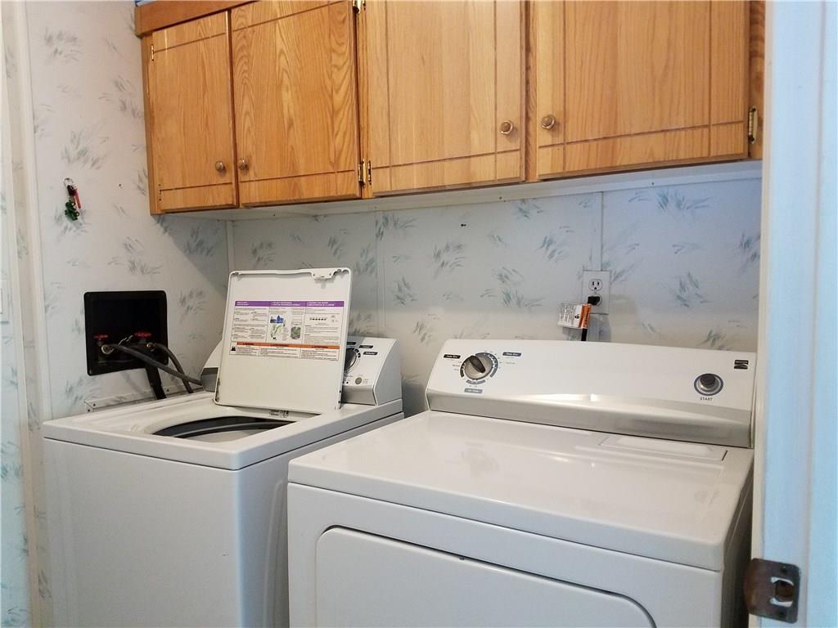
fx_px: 629
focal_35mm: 26
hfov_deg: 67.3
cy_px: 314
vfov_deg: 53.1
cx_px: 419
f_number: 1.7
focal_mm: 4.2
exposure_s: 1/15
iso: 200
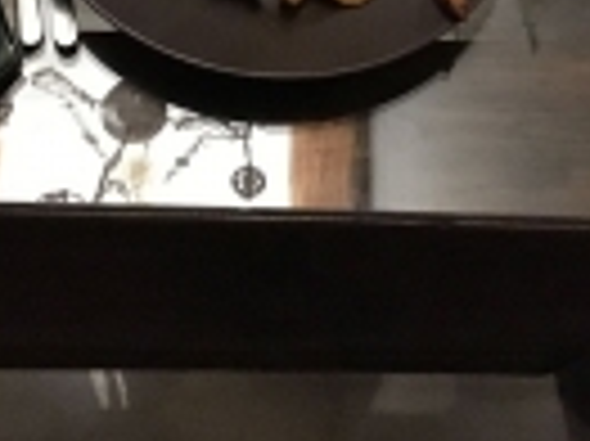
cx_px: 230
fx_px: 1362
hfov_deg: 24.4
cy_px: -148
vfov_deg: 17.2
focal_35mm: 80
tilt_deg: -51.1
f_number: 2.2
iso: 1600
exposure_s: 1/17
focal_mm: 4.15
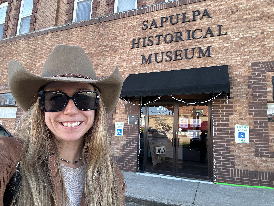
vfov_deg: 58.9
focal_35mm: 23
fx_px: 182
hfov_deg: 73.9
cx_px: 137
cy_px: 103
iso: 32
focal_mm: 2.69
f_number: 1.9
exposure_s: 1/121
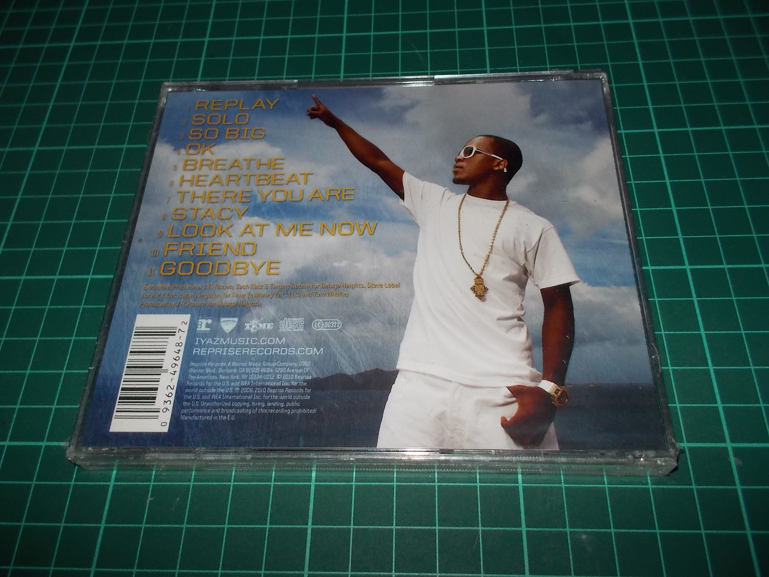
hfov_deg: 61.7
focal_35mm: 29
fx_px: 644
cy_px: 288
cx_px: 384
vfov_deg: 48.2
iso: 200
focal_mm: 4.1
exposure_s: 1/30
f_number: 3.3
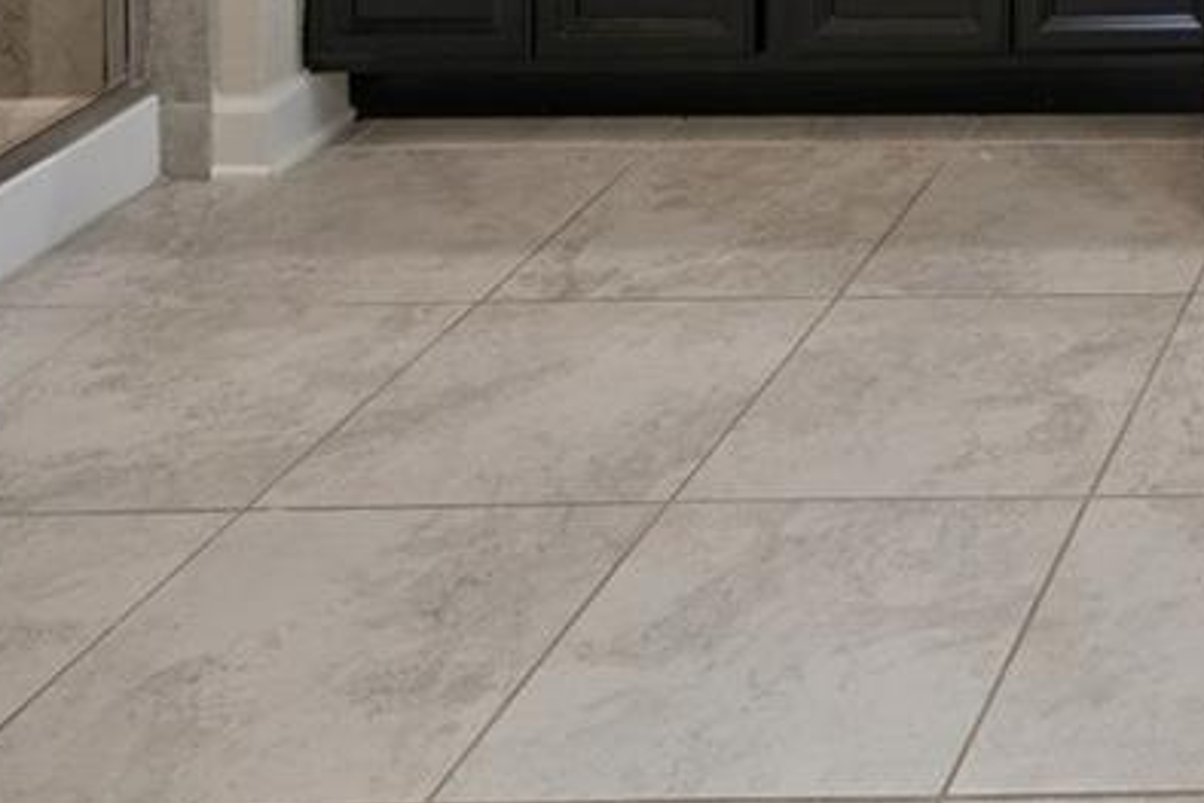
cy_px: -821
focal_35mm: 65
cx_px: 1812
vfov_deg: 16.1
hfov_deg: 24.2
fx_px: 2175
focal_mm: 16
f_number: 10
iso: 400
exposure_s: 1/50
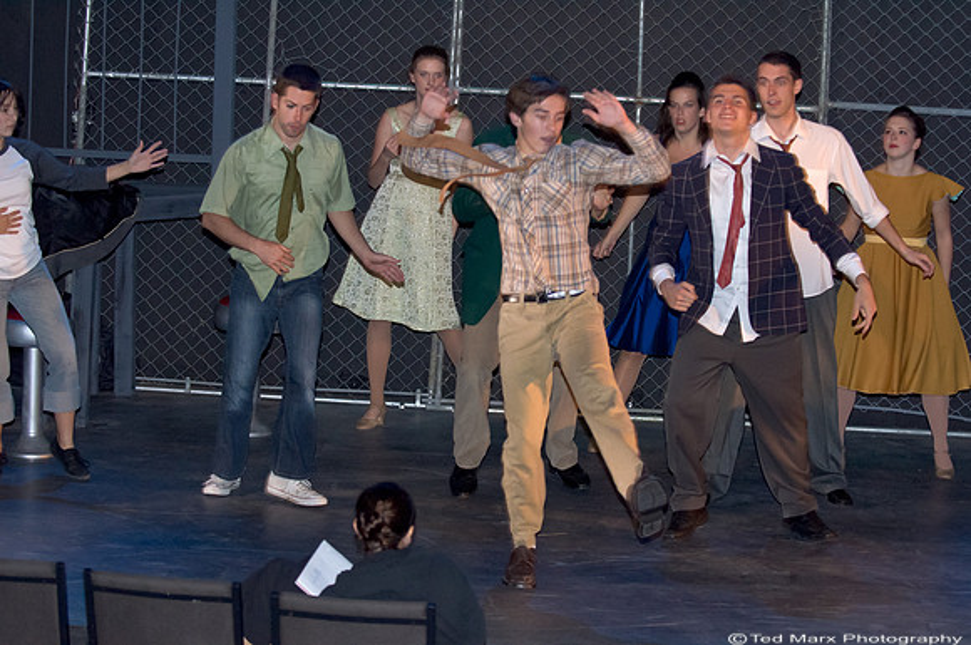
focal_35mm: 105
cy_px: 322
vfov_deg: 13.0
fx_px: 2828
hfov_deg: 19.5
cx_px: 486
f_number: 2.8
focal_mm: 70
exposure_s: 1/100
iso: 3200
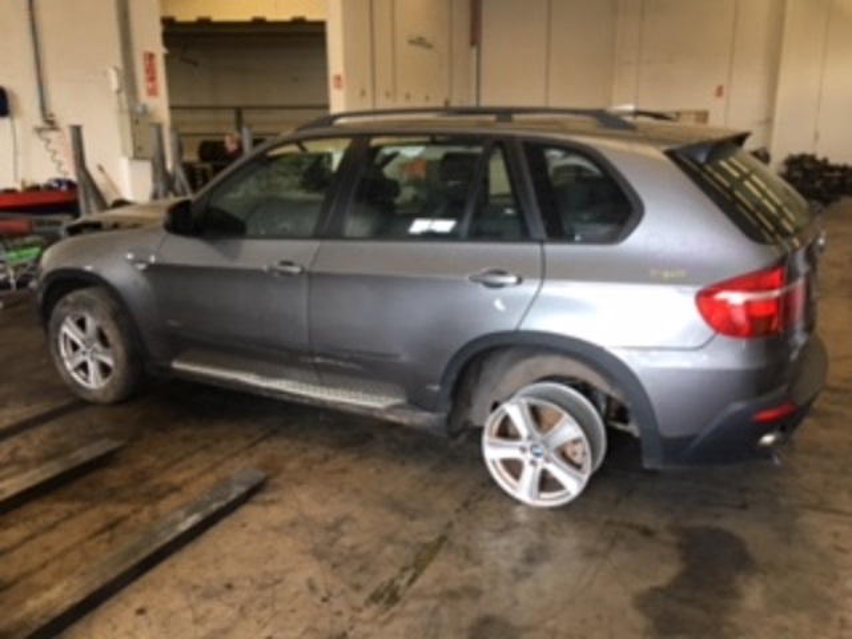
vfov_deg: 48.2
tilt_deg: -12.1
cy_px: 320
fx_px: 714
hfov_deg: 61.7
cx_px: 426
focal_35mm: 29
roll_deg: +0.4
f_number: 2.2
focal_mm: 4.15
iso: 40
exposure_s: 1/33
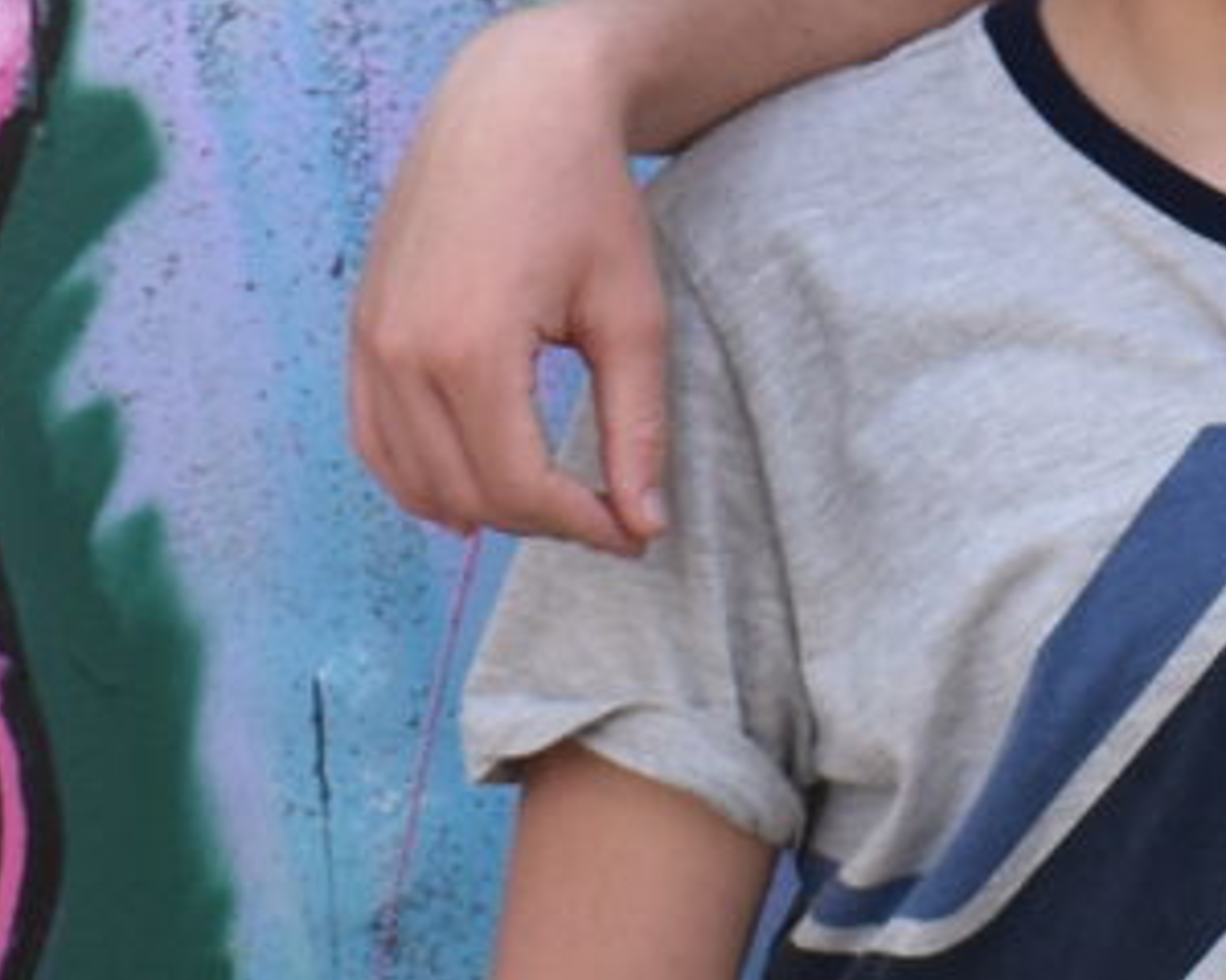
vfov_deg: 7.0
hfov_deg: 8.7
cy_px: -375
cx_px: 1841
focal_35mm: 217
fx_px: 7871
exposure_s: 1/250
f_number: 5.6
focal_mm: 18
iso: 250
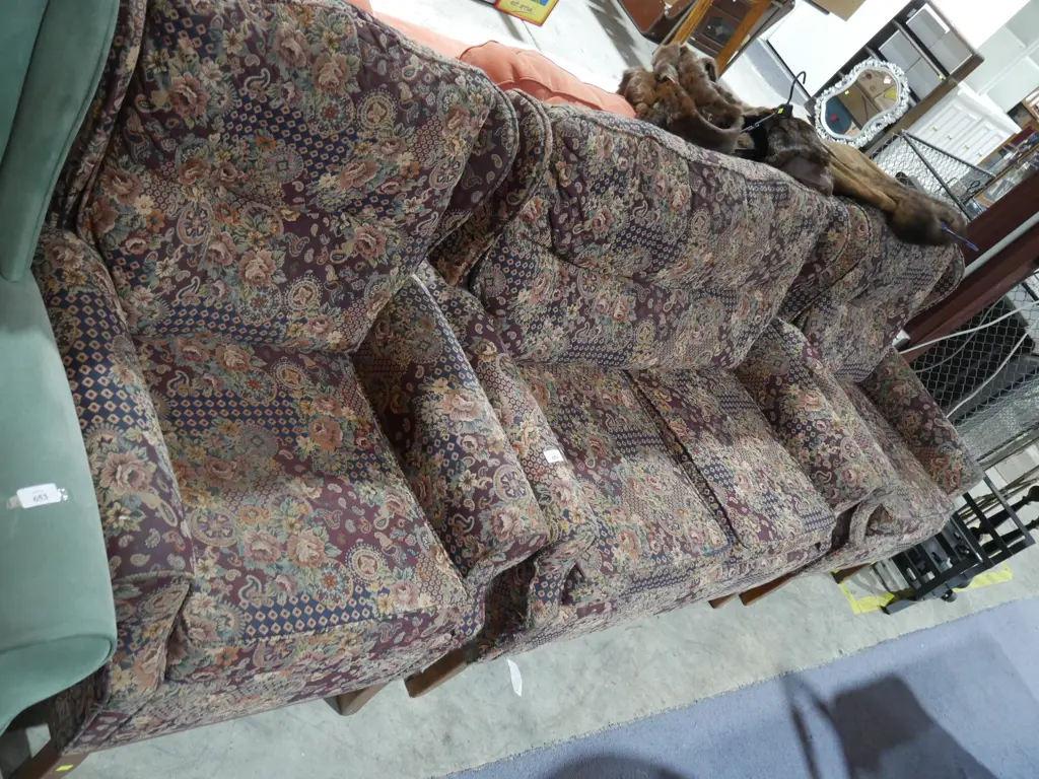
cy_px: 390
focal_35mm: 34
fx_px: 1021
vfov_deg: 41.8
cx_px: 520
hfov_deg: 54.0
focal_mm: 17
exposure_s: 1/60
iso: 1250
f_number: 4
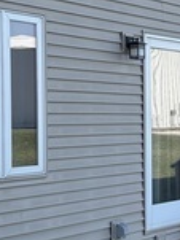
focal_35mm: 106
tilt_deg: +0.0
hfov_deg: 13.5
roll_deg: -0.3
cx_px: 228
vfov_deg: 18.6
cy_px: 117
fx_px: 736
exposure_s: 1/1664
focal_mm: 6.86
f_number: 1.78
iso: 80
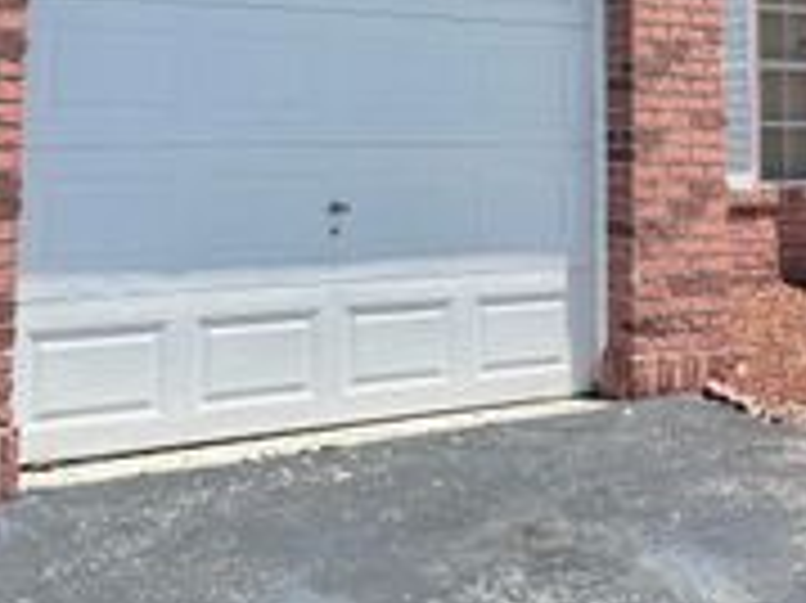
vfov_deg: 21.0
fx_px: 1559
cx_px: 473
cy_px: -38
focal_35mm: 67
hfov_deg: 28.9
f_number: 1.78
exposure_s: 1/2041
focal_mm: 6.76
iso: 80
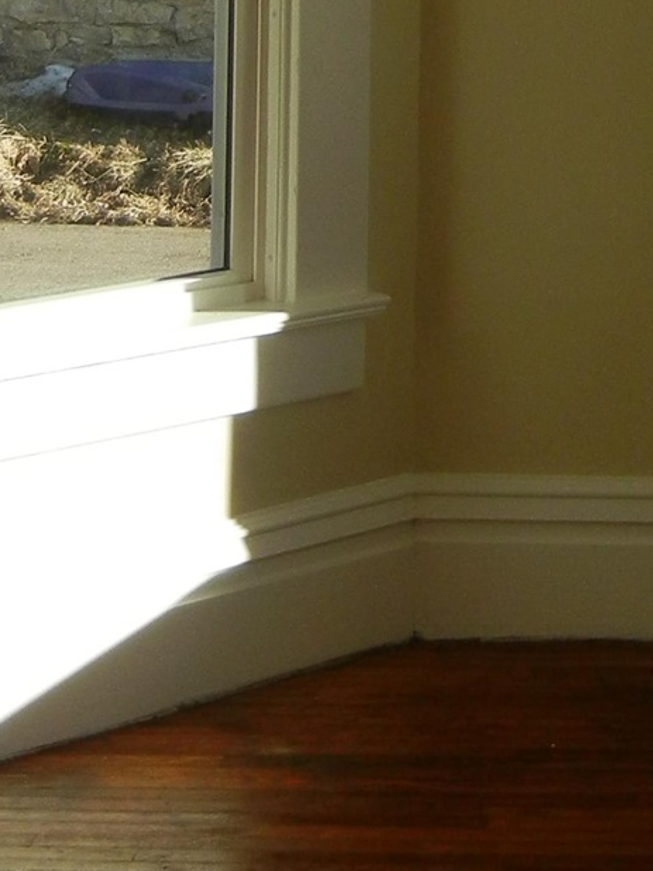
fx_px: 2816
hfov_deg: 12.9
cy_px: -305
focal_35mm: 112
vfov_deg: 16.5
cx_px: 808
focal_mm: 5.4
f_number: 3.5
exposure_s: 1/337
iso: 160
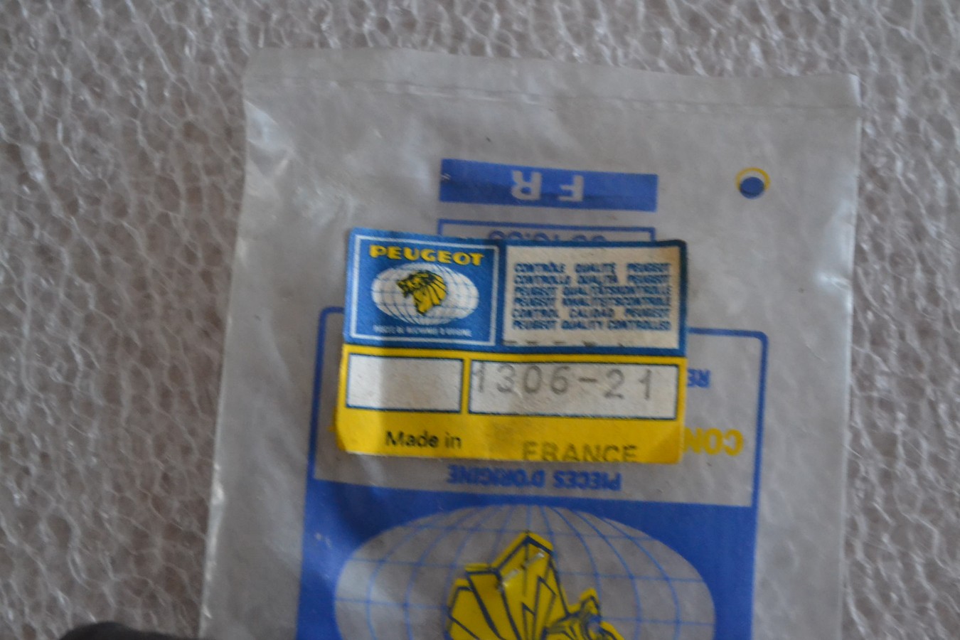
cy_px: 320
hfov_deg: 24.6
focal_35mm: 82
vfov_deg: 16.6
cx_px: 480
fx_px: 2200
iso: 3200
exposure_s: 1/25
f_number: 5.6
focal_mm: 55
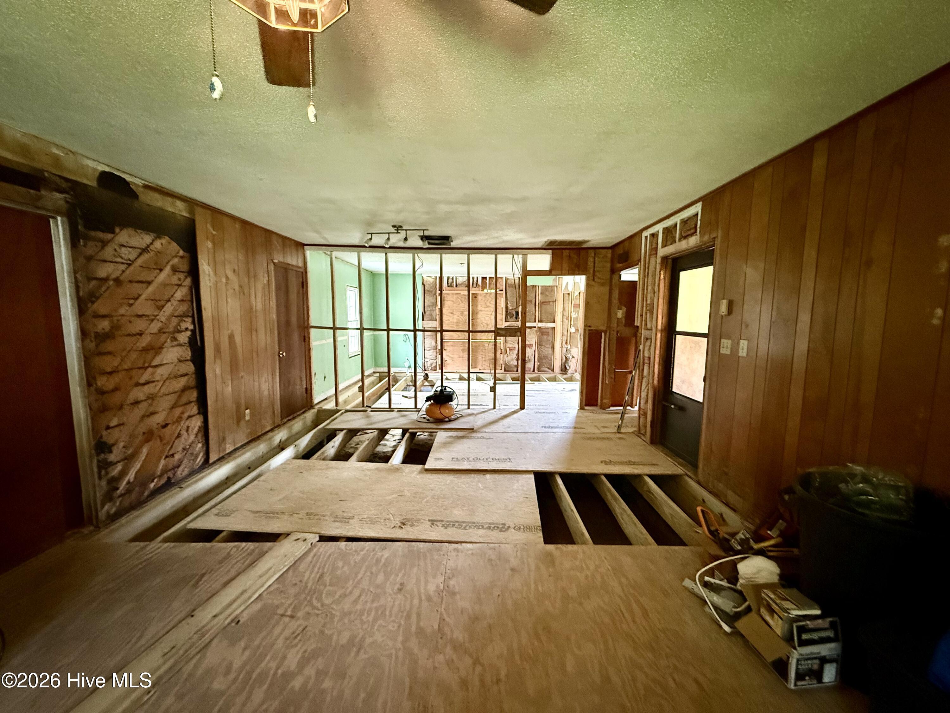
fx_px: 384
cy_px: 356
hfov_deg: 102.1
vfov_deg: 85.7
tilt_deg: -5.0
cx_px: 475
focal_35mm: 14
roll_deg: +0.6
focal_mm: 2.22
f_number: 2.2
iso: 1000
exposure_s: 1/60
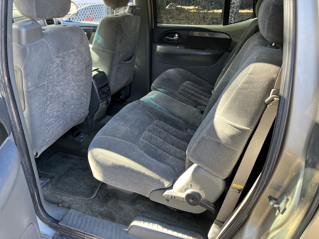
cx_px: 160
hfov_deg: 63.4
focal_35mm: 28
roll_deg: -3.5
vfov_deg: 49.7
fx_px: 258
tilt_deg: -25.8
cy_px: 120
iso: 80
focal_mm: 3.99
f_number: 1.8
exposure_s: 1/68
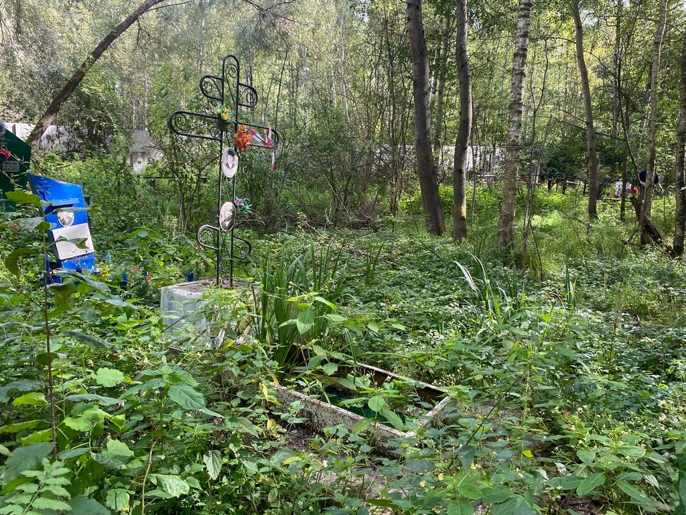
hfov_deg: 67.3
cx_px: 343
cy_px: 258
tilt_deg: -9.1
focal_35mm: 26
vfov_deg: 53.1
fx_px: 515
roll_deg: -2.3
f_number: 1.8
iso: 50
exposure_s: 1/121
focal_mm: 4.25
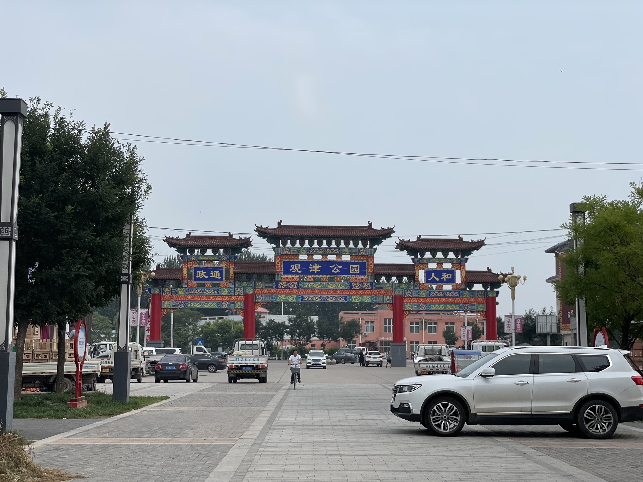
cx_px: 322
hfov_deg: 36.8
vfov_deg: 28.0
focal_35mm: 52
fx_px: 966
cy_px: 241
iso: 25
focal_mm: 6
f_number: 2
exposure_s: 1/1497
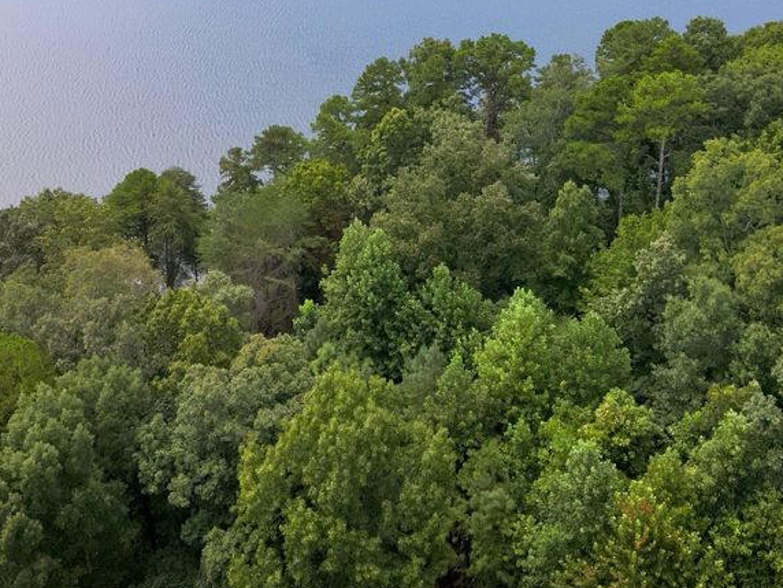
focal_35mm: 43
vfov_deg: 32.3
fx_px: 973
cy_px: 81
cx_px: 368
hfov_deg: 43.8
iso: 100
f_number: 2.8
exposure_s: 1/800
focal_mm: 4.4
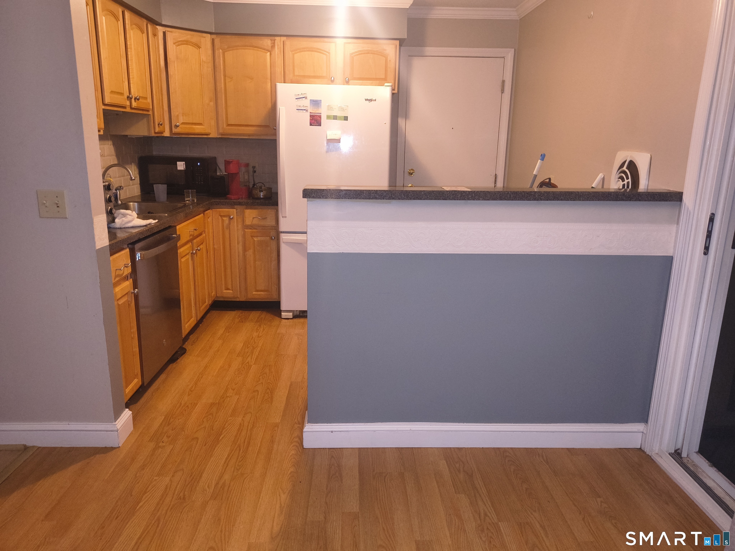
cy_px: 276
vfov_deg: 54.9
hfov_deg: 69.4
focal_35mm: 25
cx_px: 368
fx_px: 531
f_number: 1.7
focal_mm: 4.68
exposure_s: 1/33.3
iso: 2211
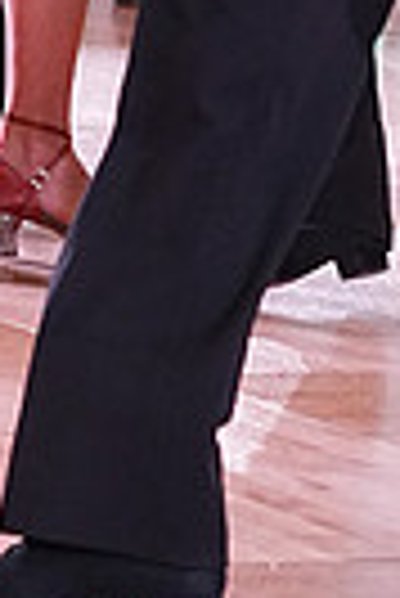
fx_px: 7015
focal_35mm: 422
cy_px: -337
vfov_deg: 4.8
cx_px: -196
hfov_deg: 3.3
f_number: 4.5
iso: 3200
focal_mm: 65
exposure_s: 1/400
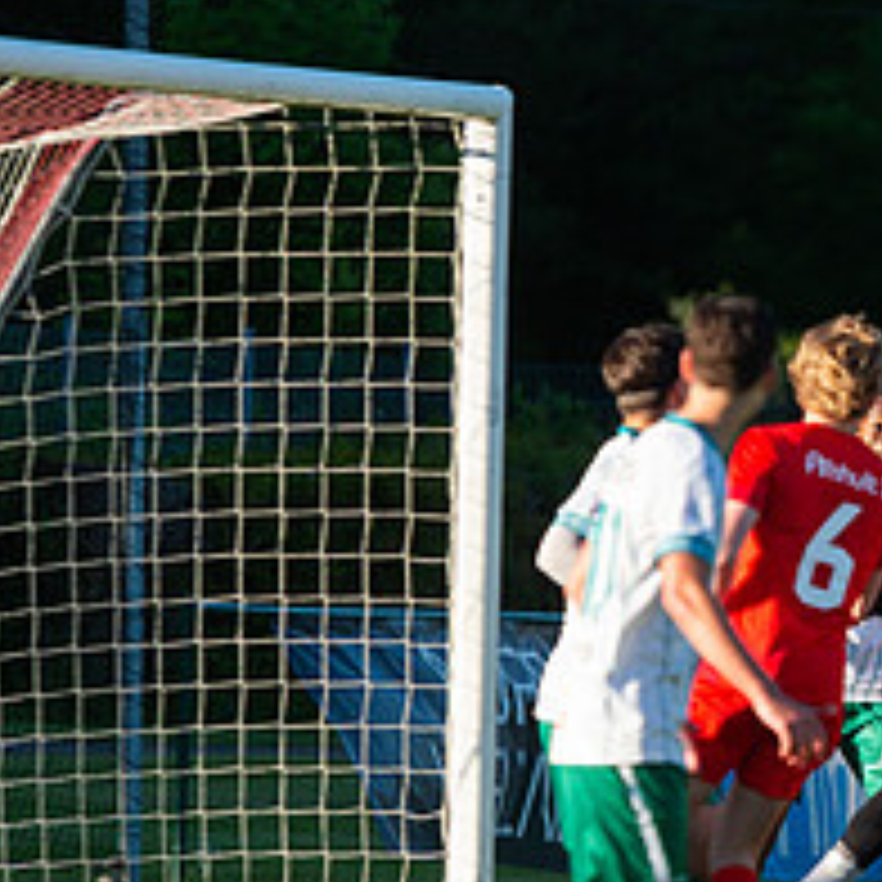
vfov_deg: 3.4
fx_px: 14817
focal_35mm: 514
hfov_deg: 3.4
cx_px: 936
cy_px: 554
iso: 250
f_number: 3.2
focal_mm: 200
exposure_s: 1/1250
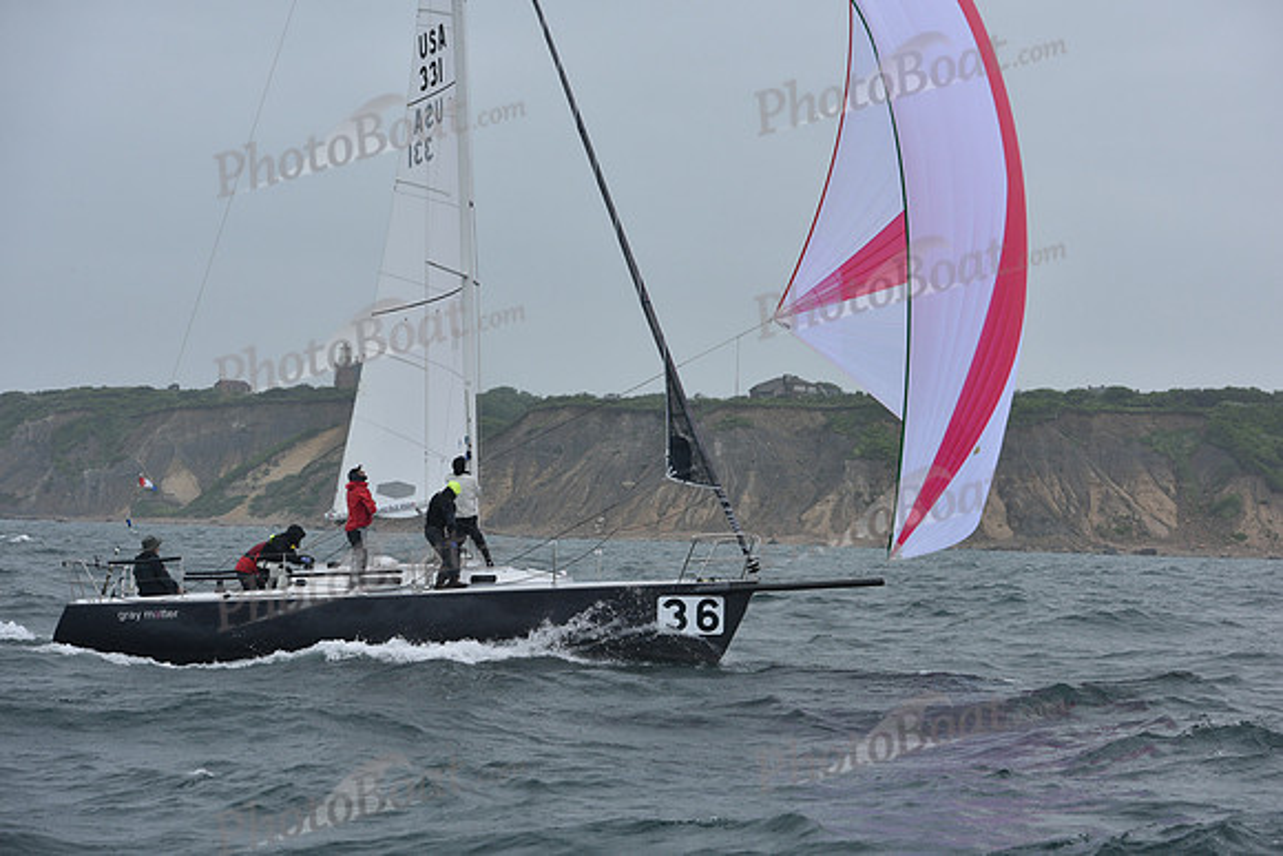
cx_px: 642
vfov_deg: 16.7
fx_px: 2923
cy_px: 428
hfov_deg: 24.8
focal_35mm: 82
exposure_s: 1/1000
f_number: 5.6
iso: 320
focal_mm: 82
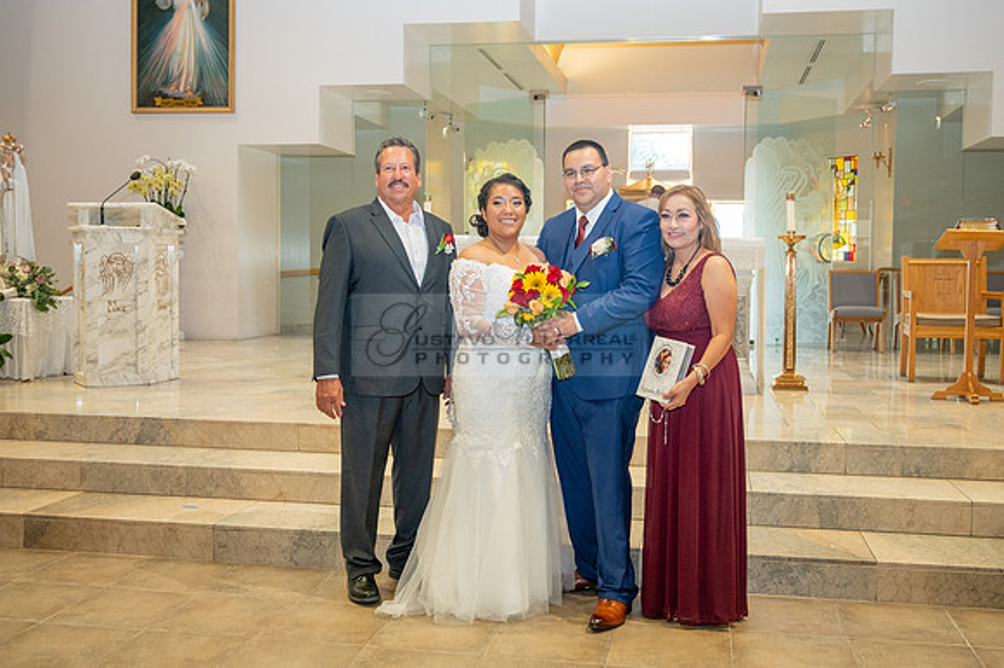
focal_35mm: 36
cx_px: 547
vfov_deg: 36.8
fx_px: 1002
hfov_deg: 53.1
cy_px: 304
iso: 2500
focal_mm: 33
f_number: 4
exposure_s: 1/125
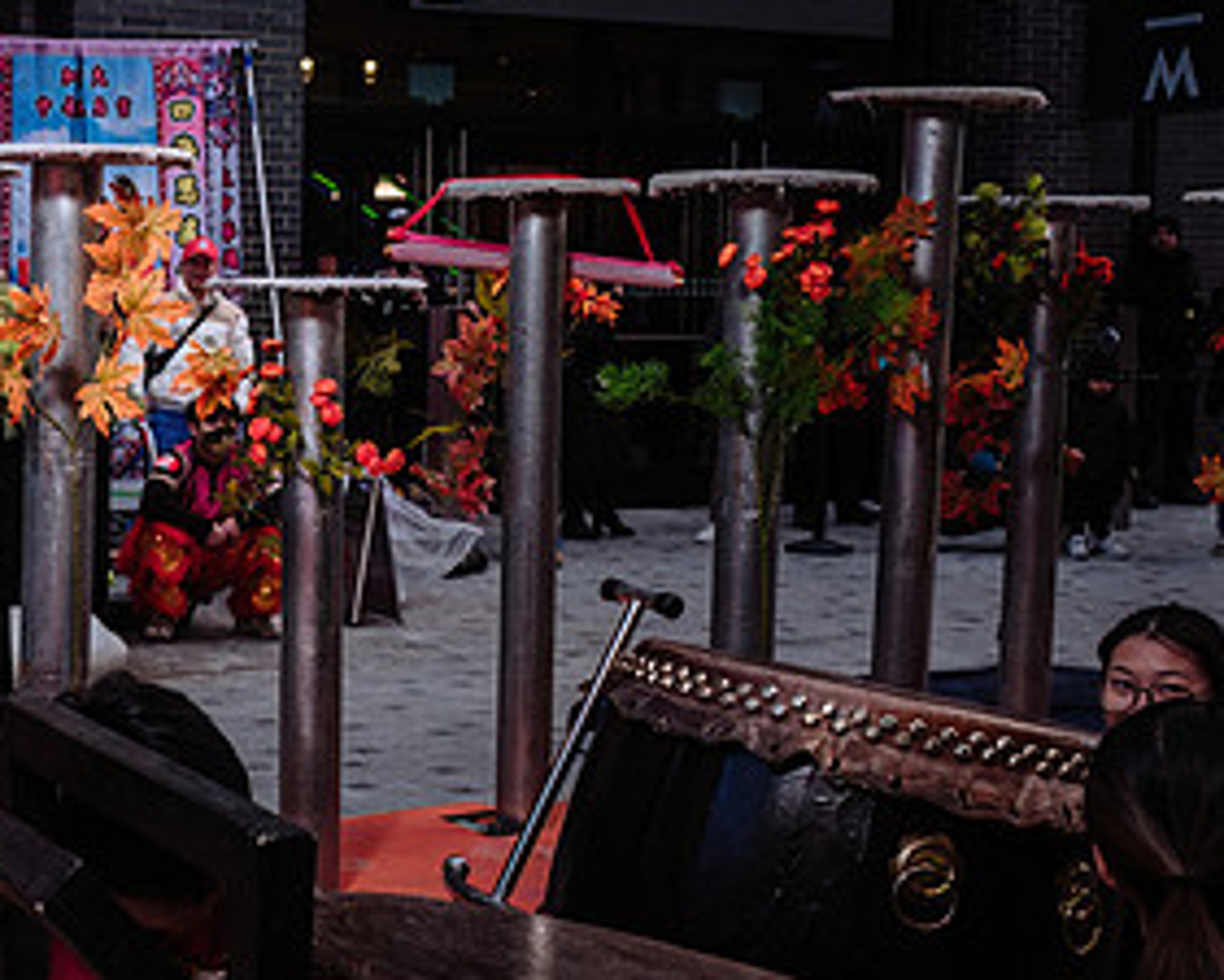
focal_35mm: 62
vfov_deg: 24.6
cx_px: -63
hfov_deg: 28.2
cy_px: 479
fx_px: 2247
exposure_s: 1/160
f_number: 3.6
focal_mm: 17.6
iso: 160
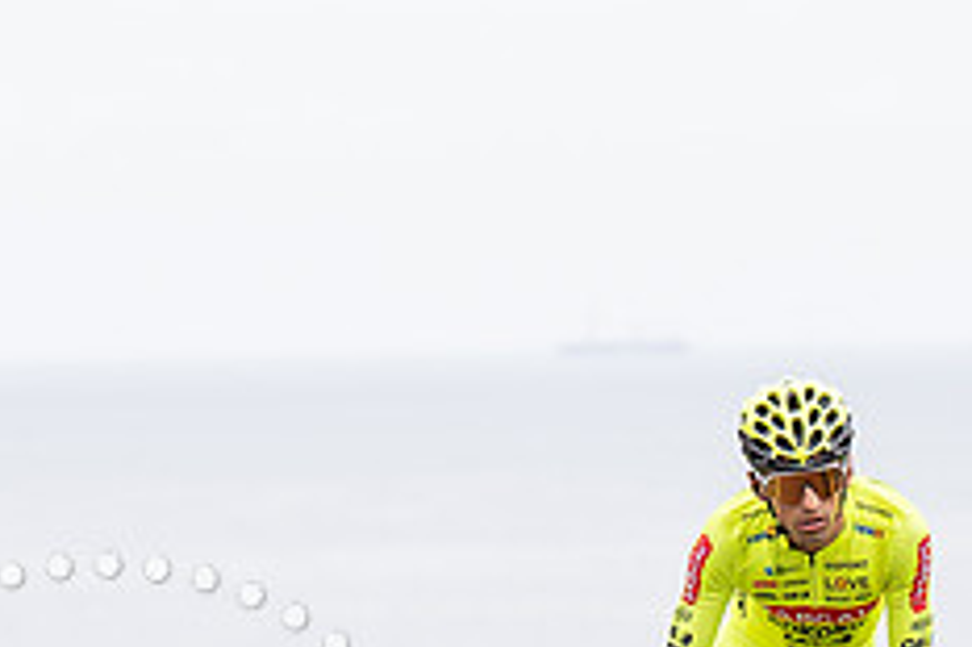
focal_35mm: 505
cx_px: 978
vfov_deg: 2.7
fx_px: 13625
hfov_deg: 4.1
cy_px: 563
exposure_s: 1/1000
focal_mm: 114
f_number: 3.5
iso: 320
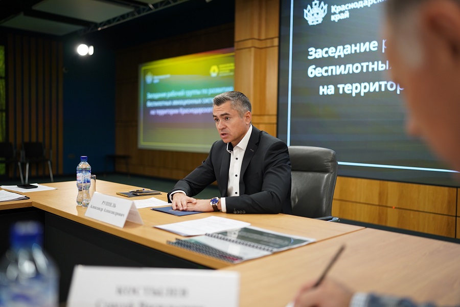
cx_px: 230
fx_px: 447
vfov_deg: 37.9
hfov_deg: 54.4
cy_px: 154
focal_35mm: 35
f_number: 1.4
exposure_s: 1/200
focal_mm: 35
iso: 500
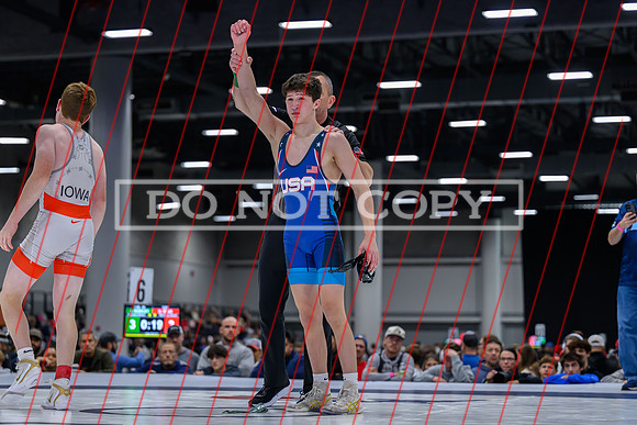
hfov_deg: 22.8
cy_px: 195
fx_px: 1581
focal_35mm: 89
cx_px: 301
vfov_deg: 15.3
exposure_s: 1/400
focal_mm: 79
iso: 4500
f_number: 2.8
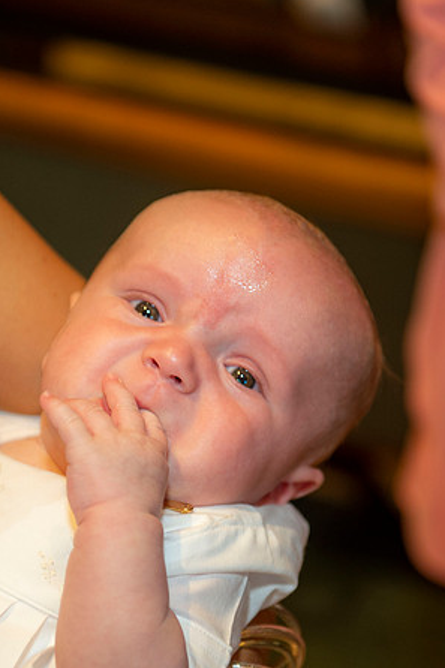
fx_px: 1967
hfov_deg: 12.9
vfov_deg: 19.3
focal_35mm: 106
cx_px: 237
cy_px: 334
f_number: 3.2
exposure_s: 1/100
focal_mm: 70
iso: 1000
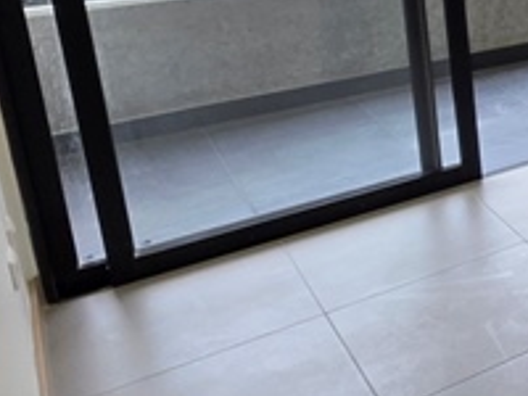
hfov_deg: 22.8
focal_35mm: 52
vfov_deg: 26.8
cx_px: 927
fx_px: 793
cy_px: 18
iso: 50
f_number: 1.9
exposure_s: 1/120
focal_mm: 2.2
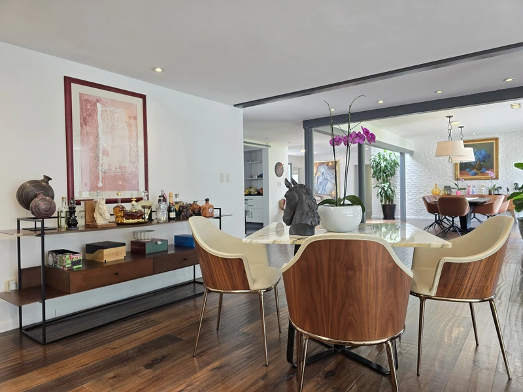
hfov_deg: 73.9
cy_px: 196
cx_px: 262
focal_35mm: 23
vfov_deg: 58.9
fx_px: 347
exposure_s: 1/120
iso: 80
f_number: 1.7
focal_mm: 6.3
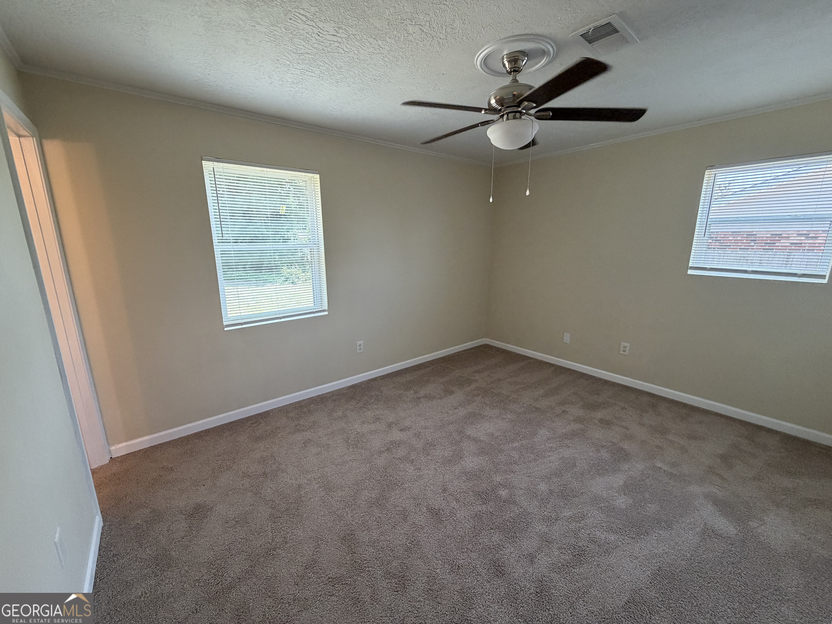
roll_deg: -0.1
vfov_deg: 85.7
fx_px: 336
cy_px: 312
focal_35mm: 14
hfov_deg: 102.1
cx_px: 416
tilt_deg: -12.6
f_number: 2.2
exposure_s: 1/120
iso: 250
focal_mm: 2.22
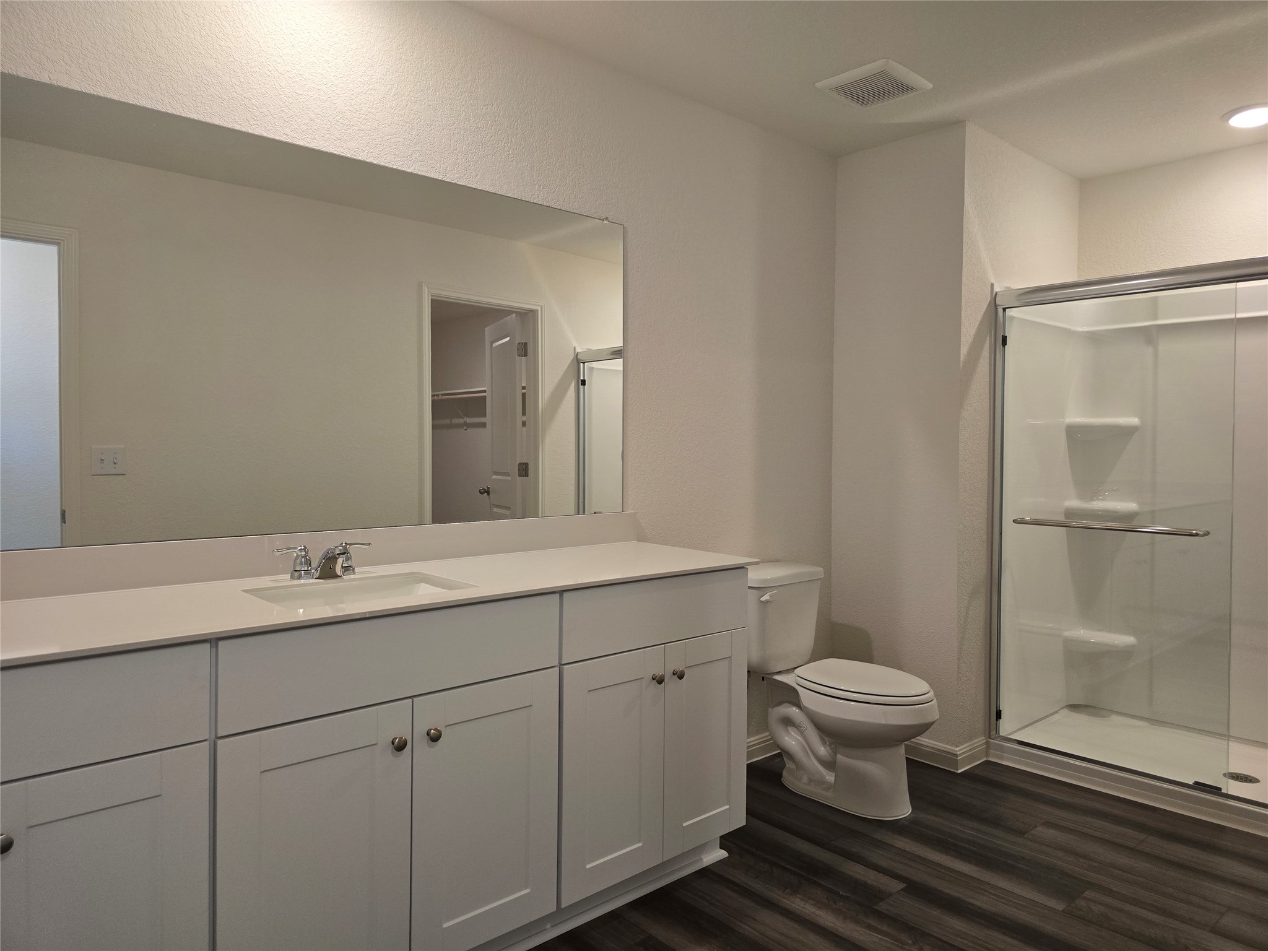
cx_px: 634
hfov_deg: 73.9
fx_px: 843
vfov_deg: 58.9
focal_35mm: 23
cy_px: 476
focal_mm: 6.3
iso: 160
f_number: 1.7
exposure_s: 1/120
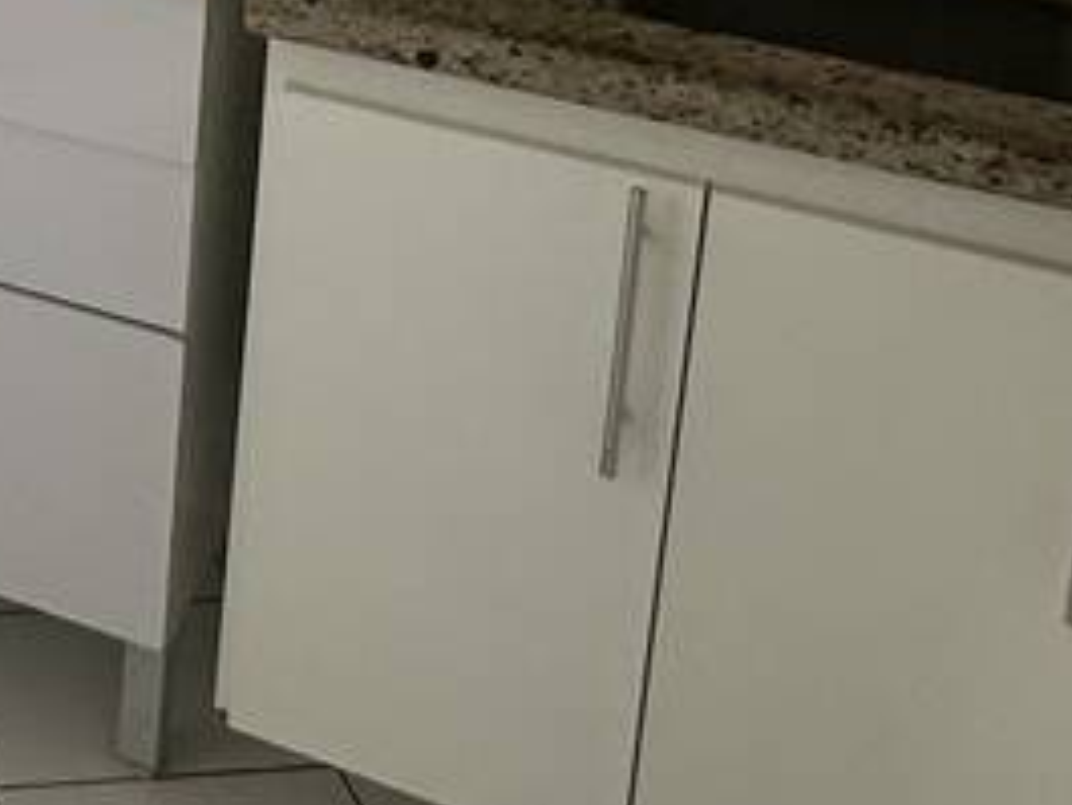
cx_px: -449
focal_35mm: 76
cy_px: -506
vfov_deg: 17.0
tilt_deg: -10.7
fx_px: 2355
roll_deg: -0.4
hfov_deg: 22.1
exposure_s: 1/99
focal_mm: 2.22
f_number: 2.2
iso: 80
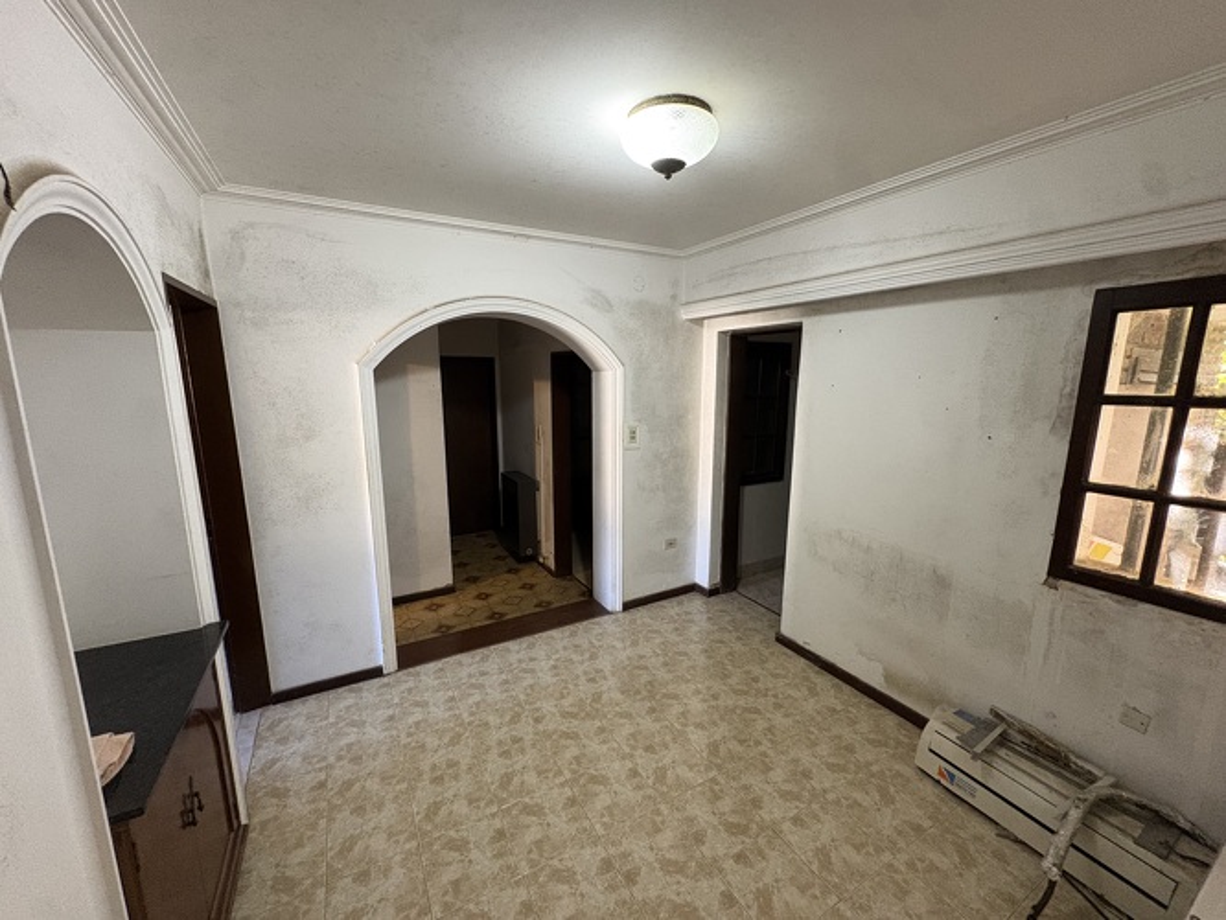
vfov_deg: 85.7
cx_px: 613
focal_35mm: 14
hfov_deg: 102.0
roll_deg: +0.3
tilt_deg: -9.9
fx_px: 496
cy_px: 460
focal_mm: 2.22
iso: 500
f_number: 2.2
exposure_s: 1/50
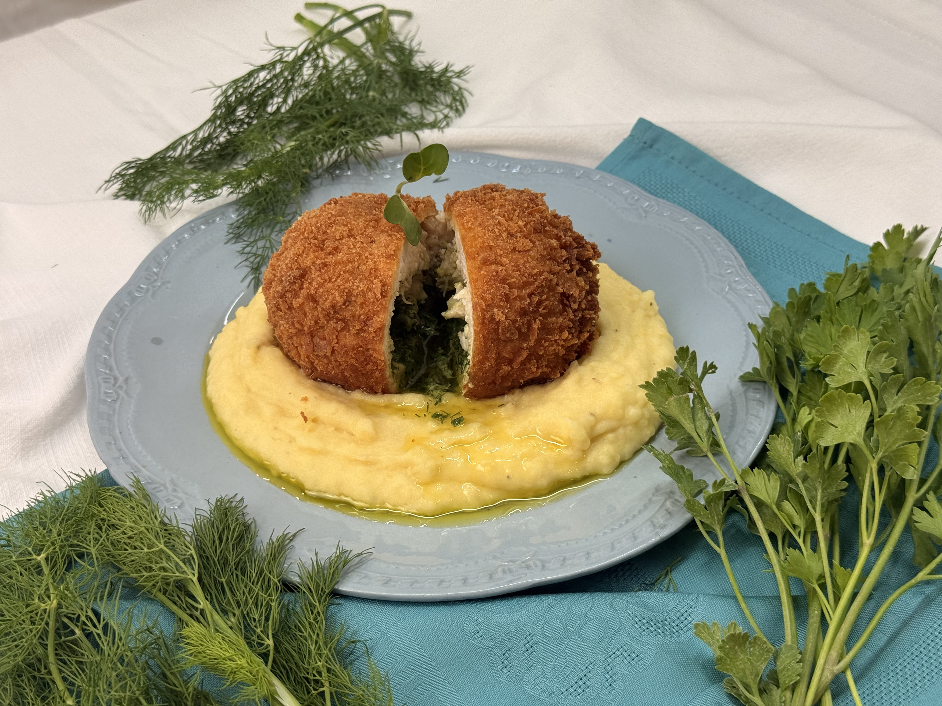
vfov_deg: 30.3
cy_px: 353
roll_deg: +1.3
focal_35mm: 48
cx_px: 471
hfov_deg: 39.7
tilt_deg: -38.5
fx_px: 1306
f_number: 1.78
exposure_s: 1/229
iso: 80
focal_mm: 6.76
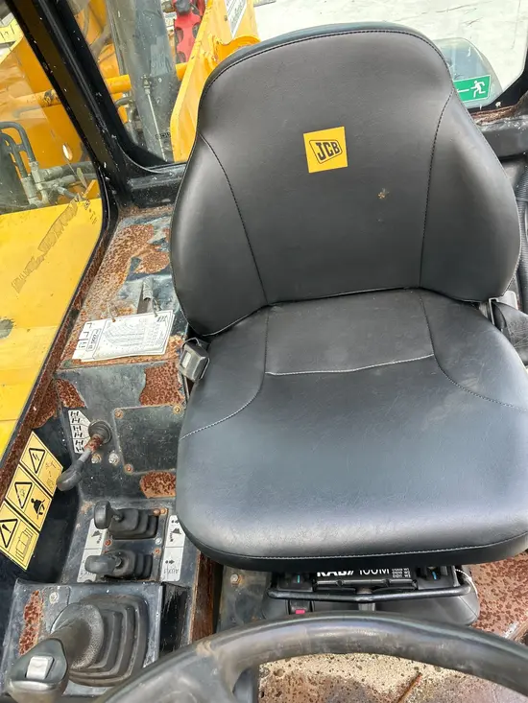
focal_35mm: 26
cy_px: 352
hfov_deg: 53.1
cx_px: 264
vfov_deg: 67.3
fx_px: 529
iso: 64
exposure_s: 1/121
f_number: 1.5
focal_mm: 5.7
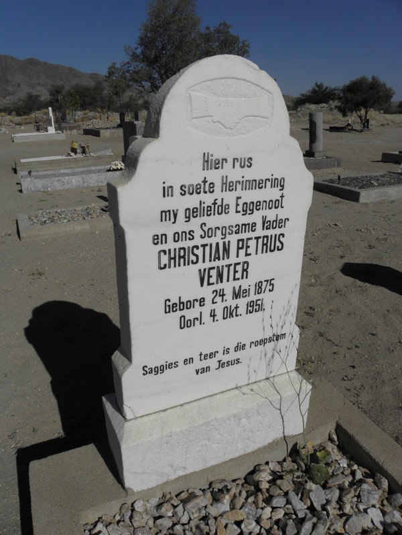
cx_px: 201
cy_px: 268
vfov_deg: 67.3
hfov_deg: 53.1
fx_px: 403
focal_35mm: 26
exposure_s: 1/1600
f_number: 5.6
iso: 64
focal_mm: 4.6
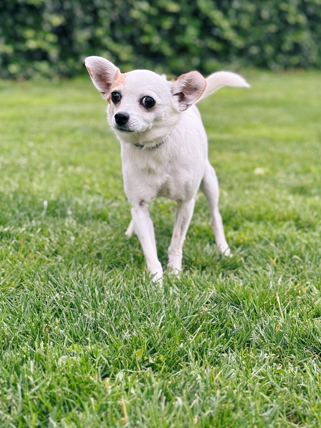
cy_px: 181
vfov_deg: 29.3
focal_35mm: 66
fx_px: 816
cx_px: 176
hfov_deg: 22.2
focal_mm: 6.76
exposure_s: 1/664
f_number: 1.78
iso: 64
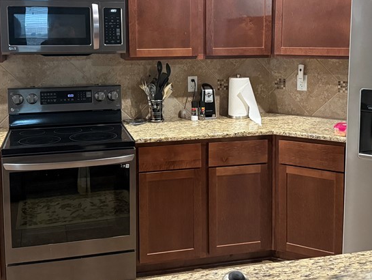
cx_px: 173
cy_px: 83
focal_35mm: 45
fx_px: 484
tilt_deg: -4.7
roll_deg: +0.2
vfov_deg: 31.8
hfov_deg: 42.0
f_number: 1.78
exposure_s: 1/60
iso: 640
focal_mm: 6.76
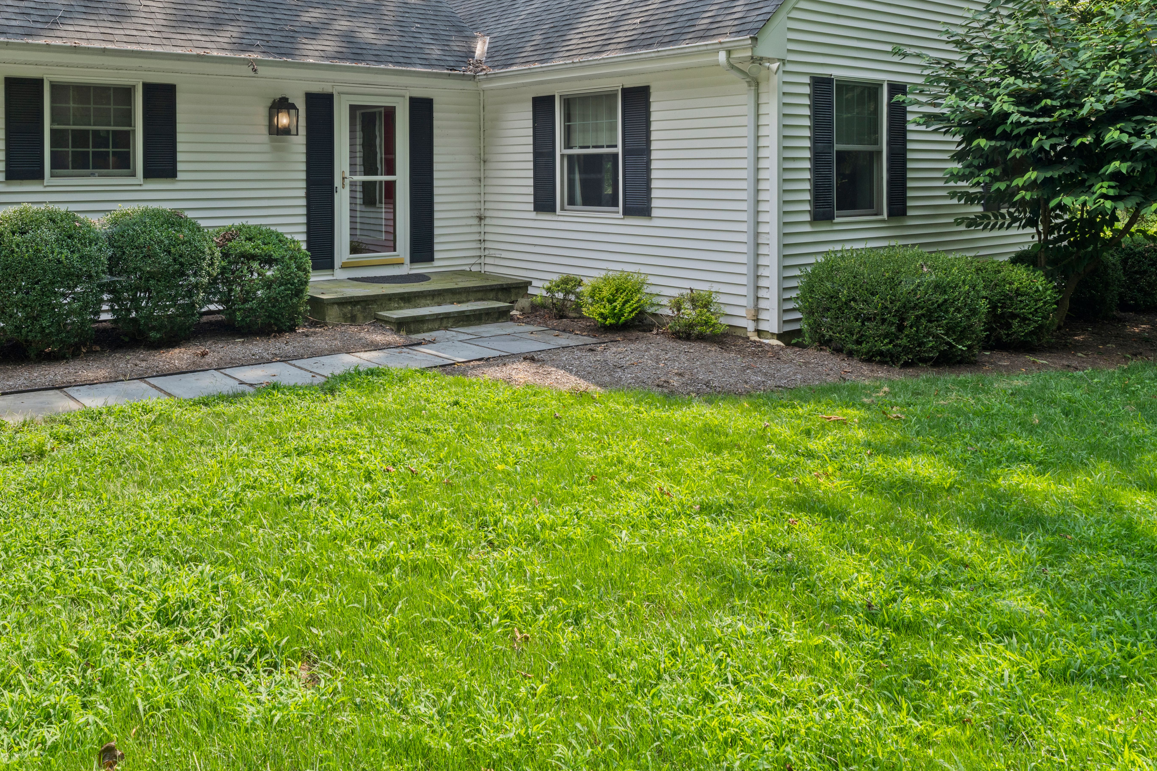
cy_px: 163
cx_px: 340
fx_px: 900
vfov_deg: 44.3
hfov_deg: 62.9
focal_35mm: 28
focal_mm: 16
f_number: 9
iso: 160
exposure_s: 1/15
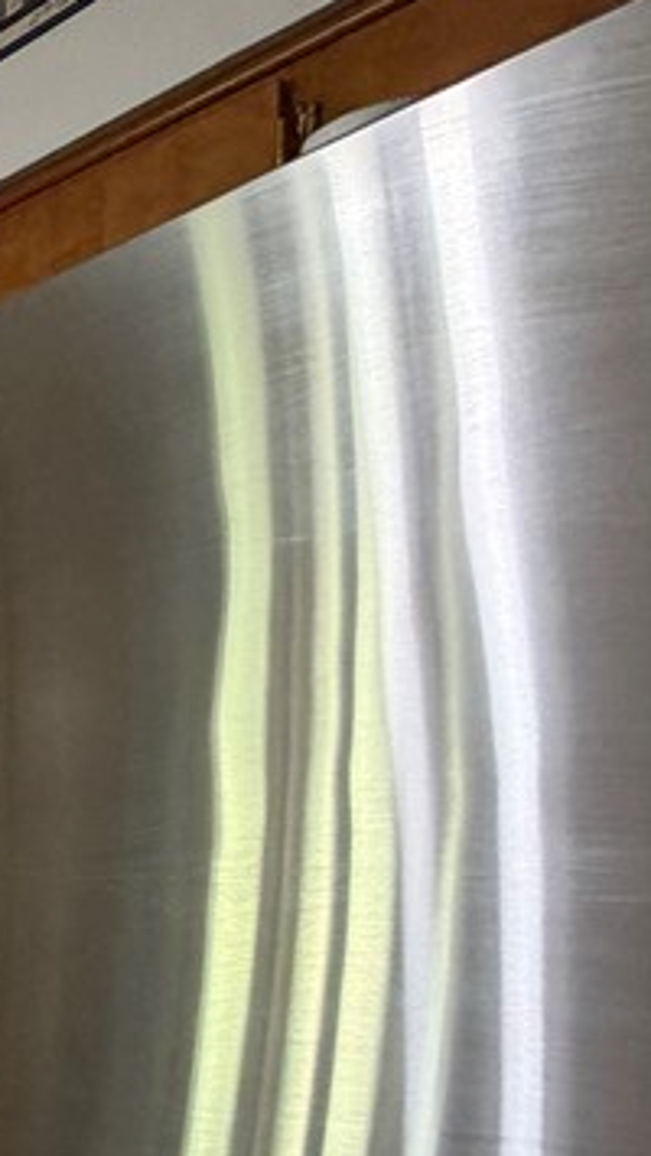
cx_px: -986
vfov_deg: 43.8
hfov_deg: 14.3
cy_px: 954
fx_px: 1349
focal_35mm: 44
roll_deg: +0.5
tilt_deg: -3.2
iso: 320
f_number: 2.2
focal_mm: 2.22
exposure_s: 1/60
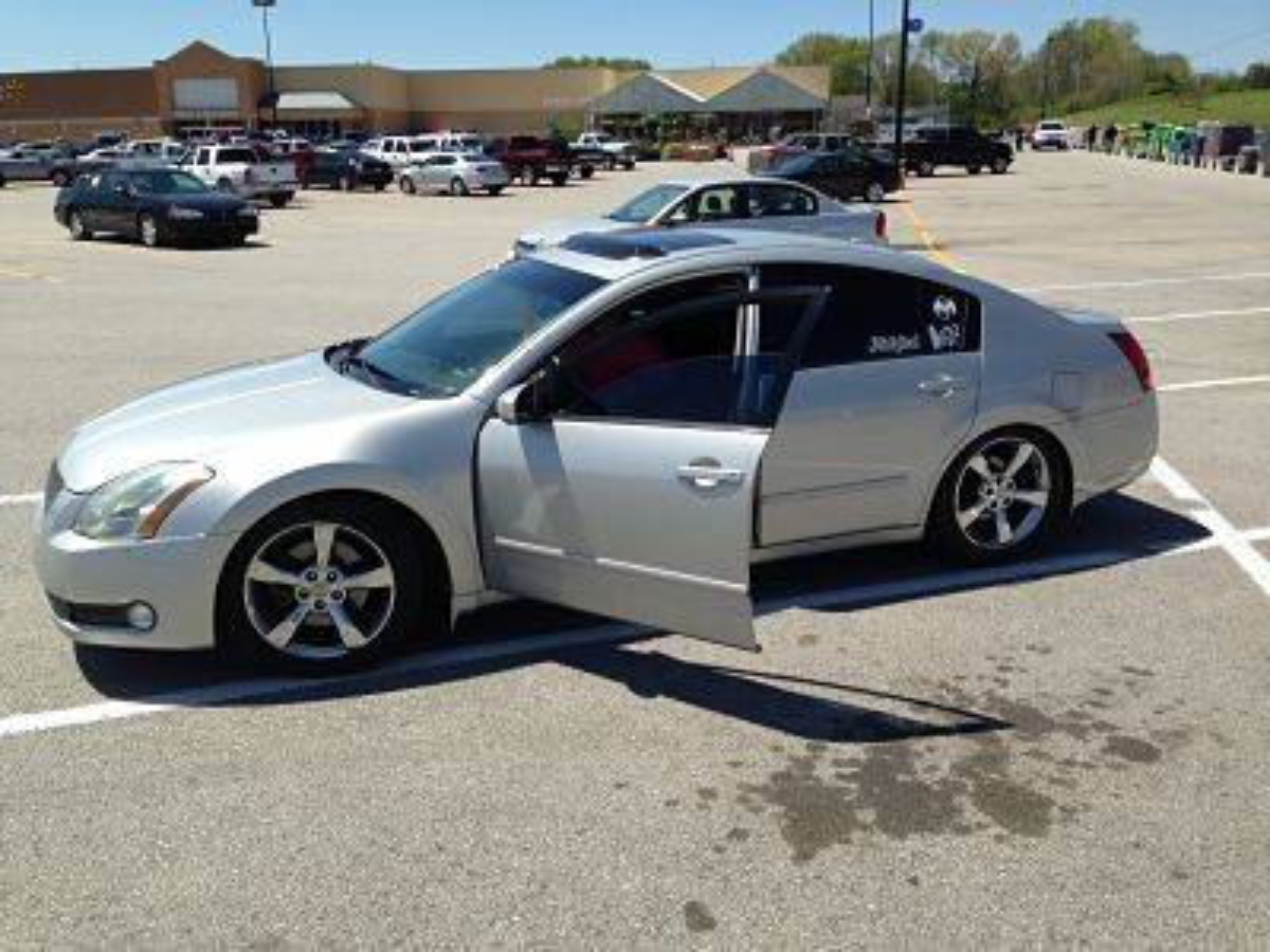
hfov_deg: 55.4
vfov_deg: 42.9
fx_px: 1211
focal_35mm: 33
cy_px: 476
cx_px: 635
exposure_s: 1/1391
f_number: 2.4
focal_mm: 4.13
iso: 50
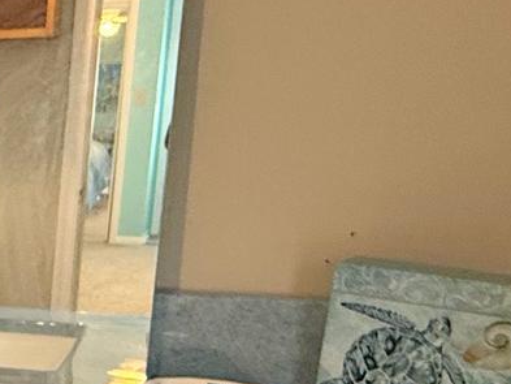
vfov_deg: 19.6
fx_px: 1078
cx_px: -385
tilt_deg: -18.8
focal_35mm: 73
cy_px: 383
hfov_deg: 20.1
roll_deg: +5.4
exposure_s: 1/60
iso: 200
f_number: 2.2
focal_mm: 2.22
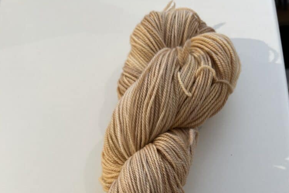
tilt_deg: -68.8
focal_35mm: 37
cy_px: 188
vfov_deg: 33.3
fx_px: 297
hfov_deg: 51.9
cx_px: 148
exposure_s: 1/100
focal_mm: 5.7
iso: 80
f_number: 1.5
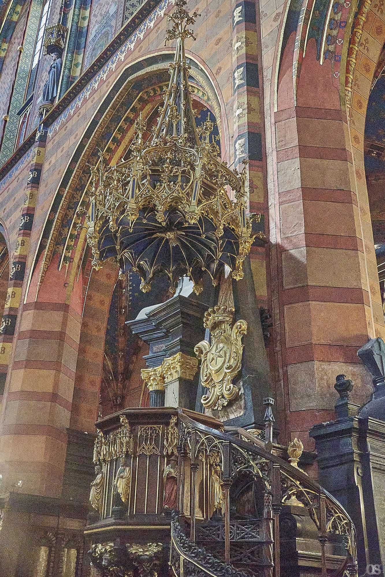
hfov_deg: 34.2
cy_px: 288
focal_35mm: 39
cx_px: 192
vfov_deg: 49.6
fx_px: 626
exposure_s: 1/80
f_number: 10
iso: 51200
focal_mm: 26
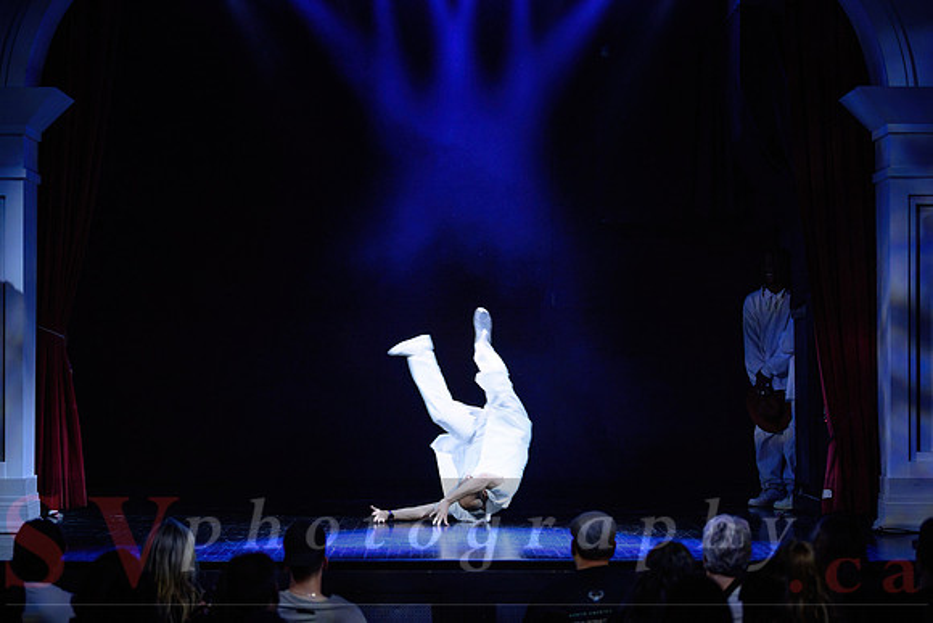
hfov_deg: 19.6
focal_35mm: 104
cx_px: 466
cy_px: 312
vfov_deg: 13.2
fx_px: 2700
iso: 1600
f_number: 2.8
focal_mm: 102
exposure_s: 1/200
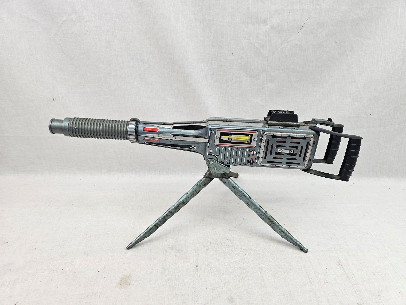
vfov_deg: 58.9
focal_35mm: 23
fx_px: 270
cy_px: 152
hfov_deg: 73.9
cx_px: 203
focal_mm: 6.3
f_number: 1.7
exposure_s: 1/100
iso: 32
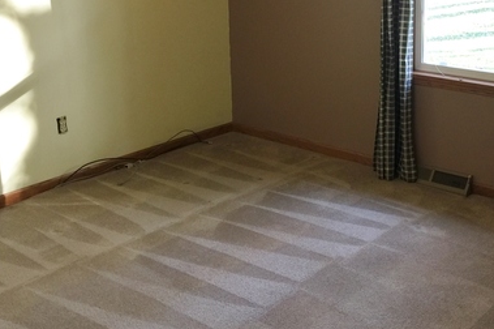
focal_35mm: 51
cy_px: 39
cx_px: 332
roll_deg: -0.2
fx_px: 699
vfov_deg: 25.7
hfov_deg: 38.4
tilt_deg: -10.6
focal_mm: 4.15
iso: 40
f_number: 2.2
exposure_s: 1/15
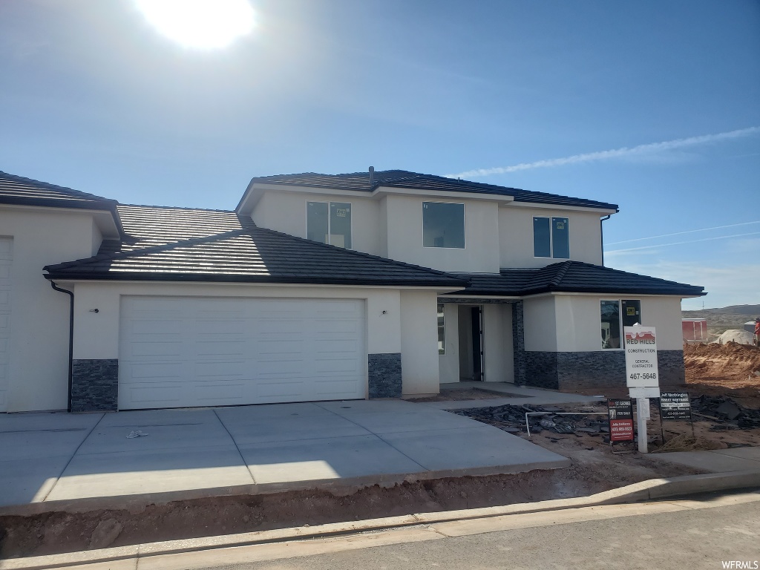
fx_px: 571
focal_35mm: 26
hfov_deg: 67.3
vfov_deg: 53.1
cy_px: 285
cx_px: 380
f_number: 2.4
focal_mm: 4.3
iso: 50
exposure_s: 1/2787
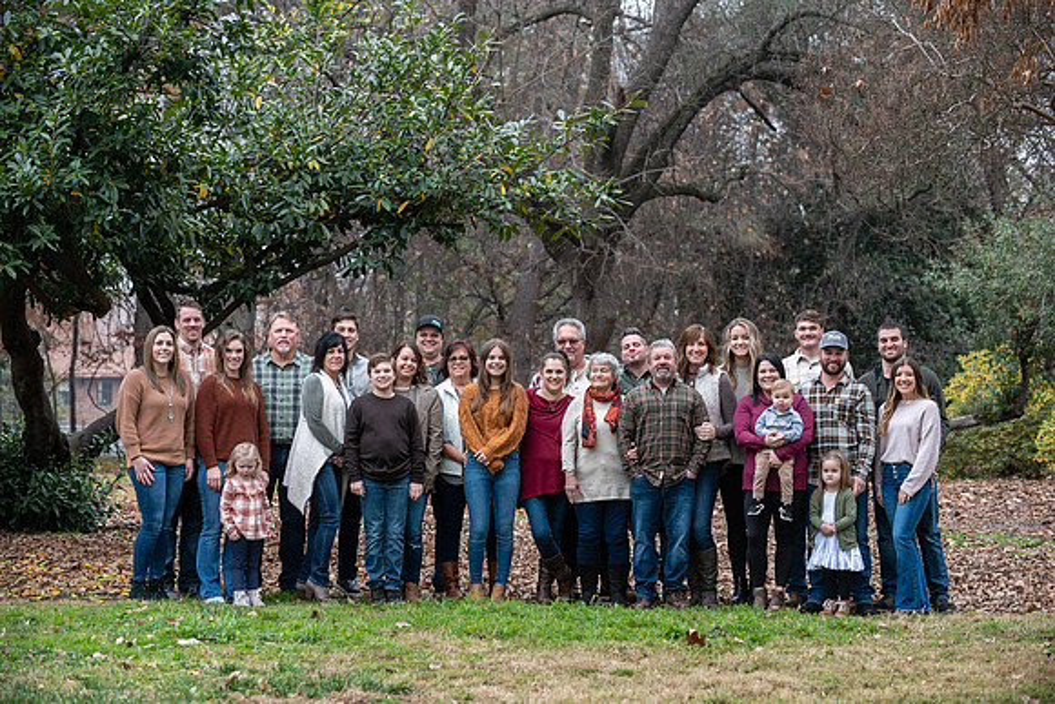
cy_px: 352
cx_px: 528
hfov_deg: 20.8
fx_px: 2872
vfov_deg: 14.0
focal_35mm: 98
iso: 200
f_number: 4
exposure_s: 1/125
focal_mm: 98
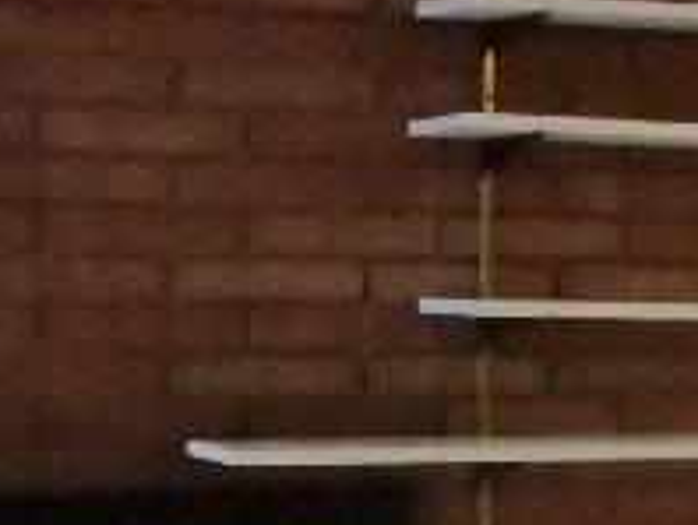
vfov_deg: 11.8
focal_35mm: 124
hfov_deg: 15.8
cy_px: 564
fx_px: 2503
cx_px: 448
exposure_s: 1/20
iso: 640
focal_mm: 4.3
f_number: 3.1
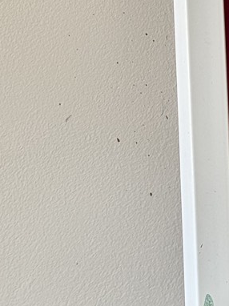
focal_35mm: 176
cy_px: 63
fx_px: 1554
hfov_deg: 8.1
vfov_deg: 11.2
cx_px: 407
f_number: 1.78
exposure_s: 1/50
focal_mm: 6.76
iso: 80
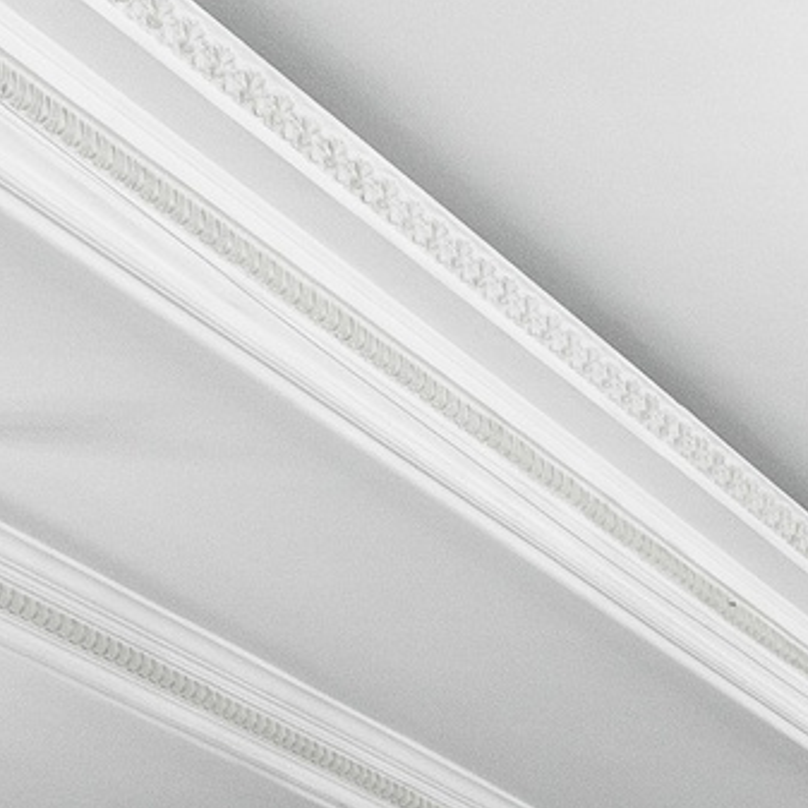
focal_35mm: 189
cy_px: 2025
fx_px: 4991
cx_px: 1998
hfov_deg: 8.4
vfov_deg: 8.4
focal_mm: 28
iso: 1600
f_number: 4
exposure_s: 1/160
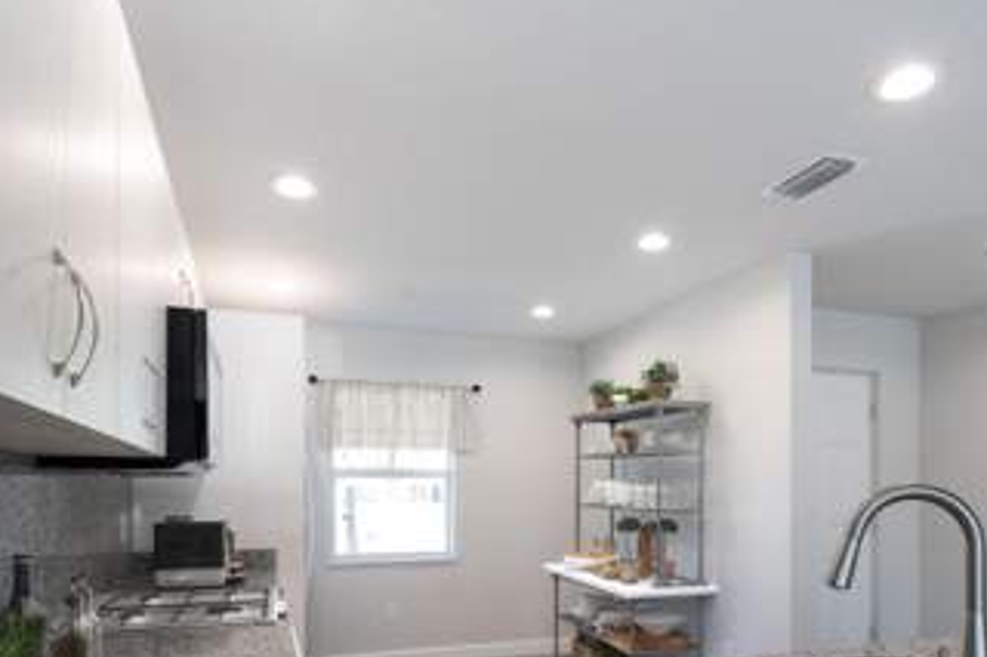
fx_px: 658
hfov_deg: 73.7
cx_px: 515
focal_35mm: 24
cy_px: 478
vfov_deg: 51.2
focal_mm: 16
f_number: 9
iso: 400
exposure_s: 1/15
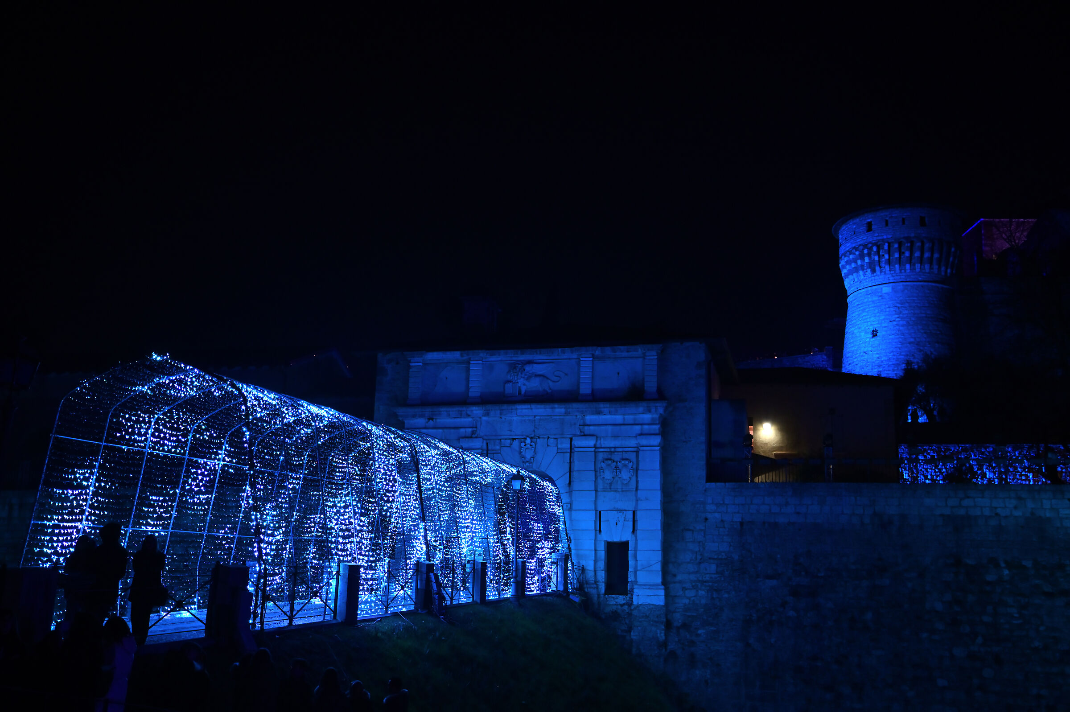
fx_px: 1188
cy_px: 356
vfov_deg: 33.4
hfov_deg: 48.5
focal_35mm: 40
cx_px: 535
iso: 1400
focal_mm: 40
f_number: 4.5
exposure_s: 1/60
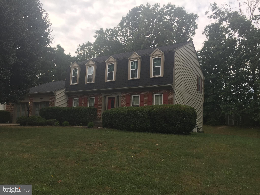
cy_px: 98
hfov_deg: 61.7
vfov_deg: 48.2
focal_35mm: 29
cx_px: 130
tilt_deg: +6.8
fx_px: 218
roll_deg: -3.6
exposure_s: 1/670
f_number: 2.2
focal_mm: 4.15
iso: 32
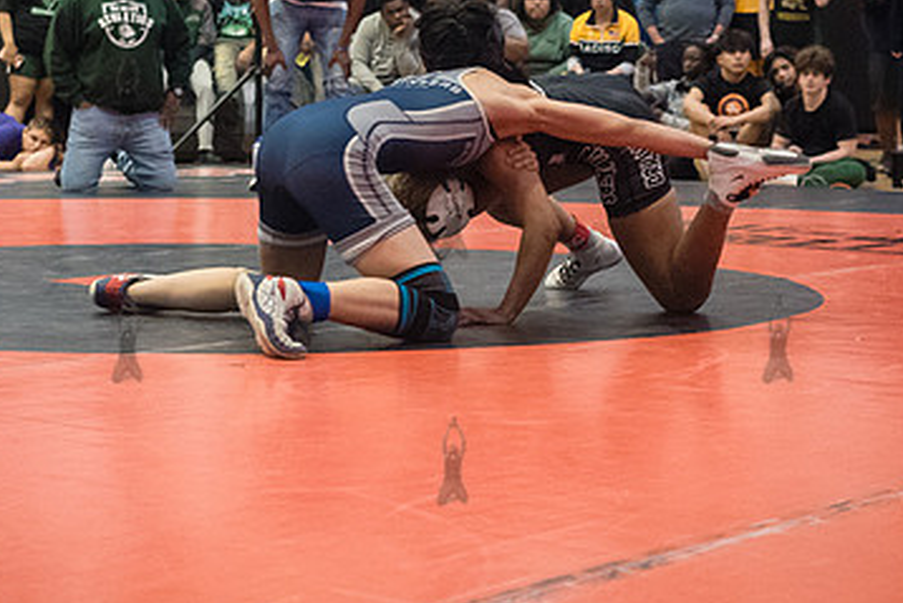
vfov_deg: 15.7
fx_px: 2183
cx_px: 433
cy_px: 269
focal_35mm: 87
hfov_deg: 23.4
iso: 6400
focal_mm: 35
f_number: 3.5
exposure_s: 1/400
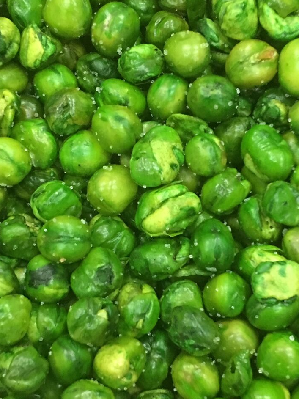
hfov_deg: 23.5
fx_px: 714
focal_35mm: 62
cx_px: 206
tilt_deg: -79.8
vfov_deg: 31.2
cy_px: 220
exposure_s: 1/8
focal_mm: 4.15
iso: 125
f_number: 2.2
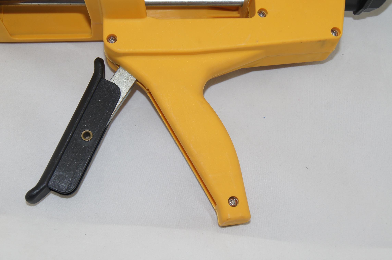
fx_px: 653
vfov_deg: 22.6
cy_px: 130
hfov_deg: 33.4
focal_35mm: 60
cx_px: 196
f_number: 8
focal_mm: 40
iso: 200
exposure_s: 1/160
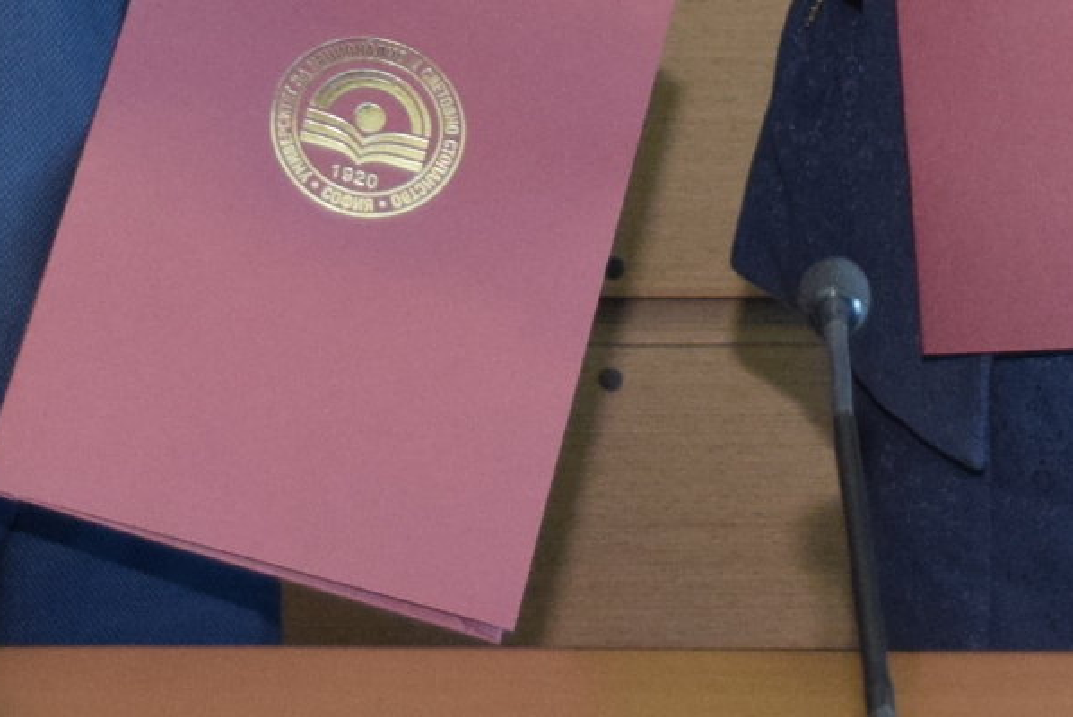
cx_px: 1254
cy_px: -918
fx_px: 6936
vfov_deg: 5.7
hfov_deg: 8.8
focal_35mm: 232
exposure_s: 1/60
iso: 1250
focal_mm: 31
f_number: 4.5
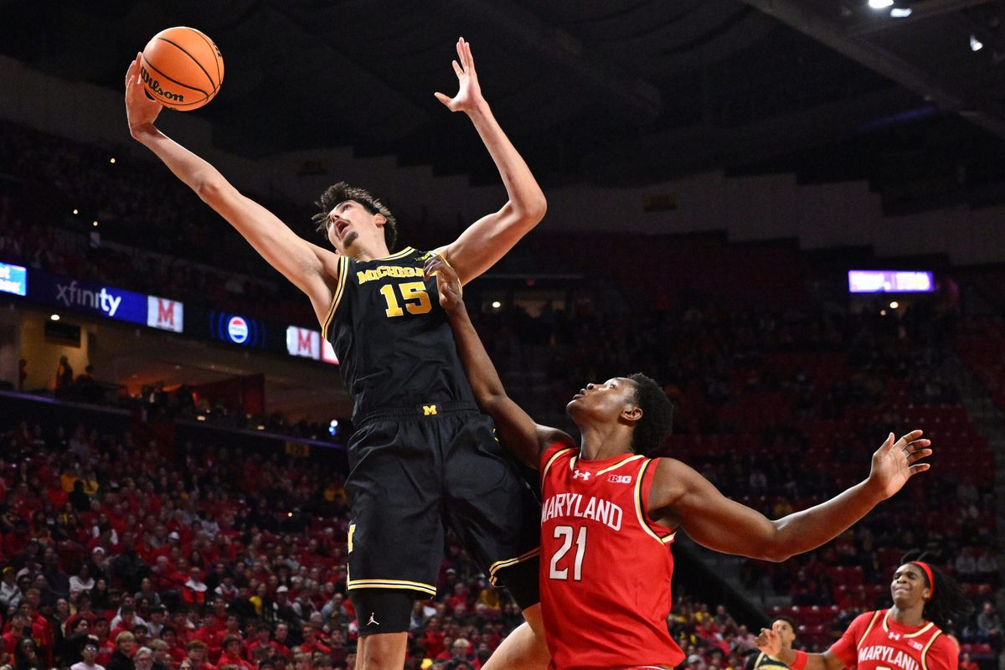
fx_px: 977
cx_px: 502
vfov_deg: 37.9
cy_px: 335
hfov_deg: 54.4
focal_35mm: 35
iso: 4000
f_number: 2.8
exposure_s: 1/1600
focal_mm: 35
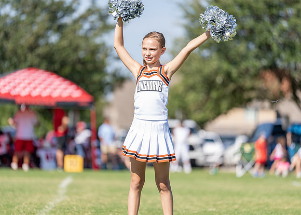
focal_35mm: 213
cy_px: 108
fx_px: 1821
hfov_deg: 9.4
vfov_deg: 6.8
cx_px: 150
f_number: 2.8
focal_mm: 200
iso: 125
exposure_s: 1/1250
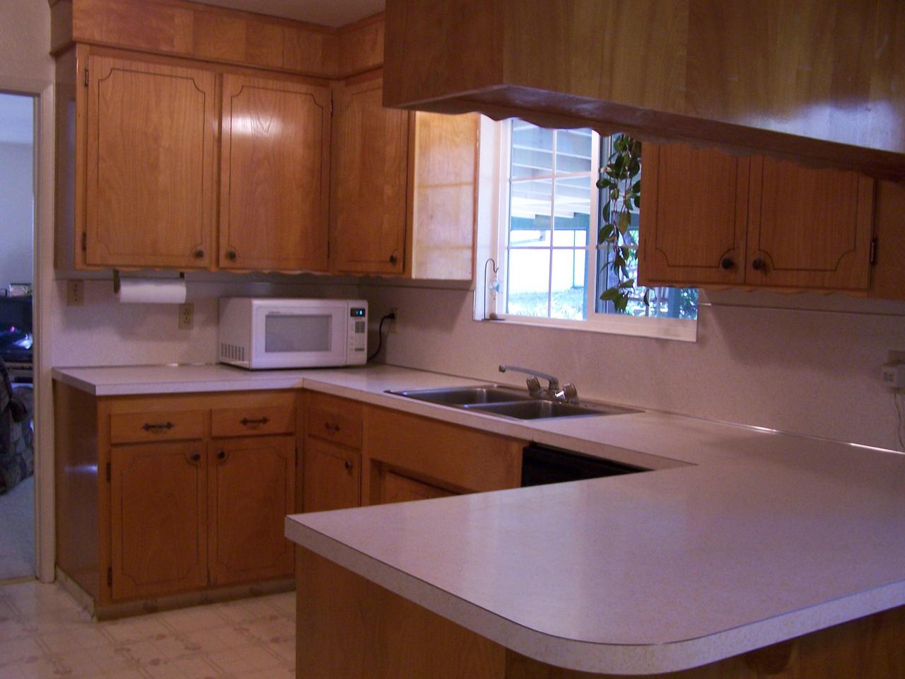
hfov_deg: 49.0
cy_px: 340
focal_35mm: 38
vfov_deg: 37.7
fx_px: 993
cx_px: 452
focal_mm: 6.3
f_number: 2.8
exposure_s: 1/15
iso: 140
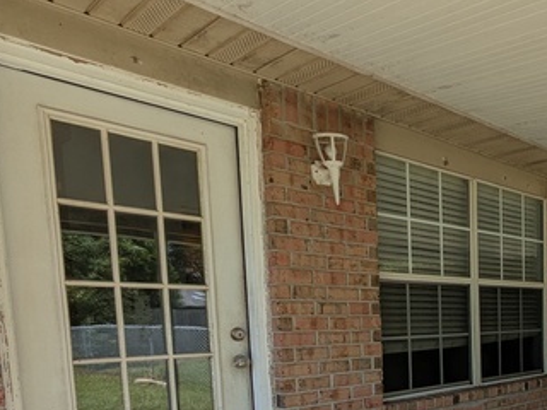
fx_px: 553
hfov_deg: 45.2
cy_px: 370
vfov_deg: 37.9
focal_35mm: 35
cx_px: 537
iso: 51
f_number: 2.2
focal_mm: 1.83
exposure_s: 1/972
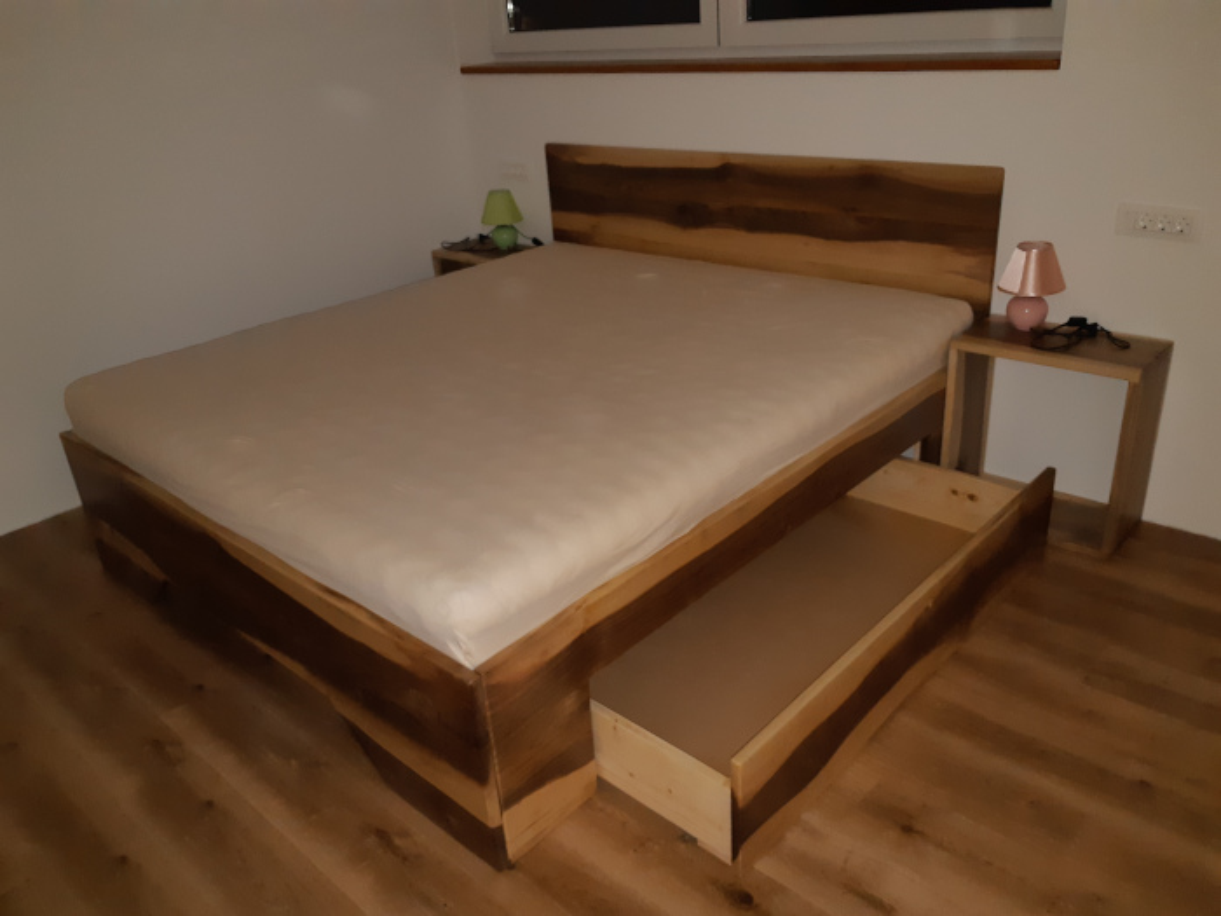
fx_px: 917
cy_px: 458
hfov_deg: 67.3
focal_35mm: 26
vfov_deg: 53.1
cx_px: 610
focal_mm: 3.93
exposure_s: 1/33
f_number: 1.7
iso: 250
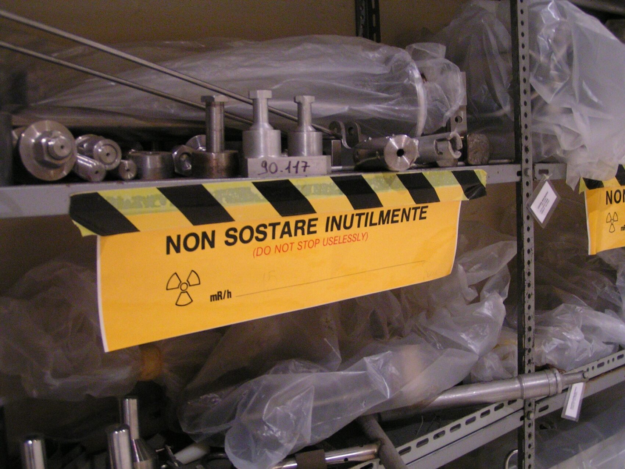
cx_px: 312
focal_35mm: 38
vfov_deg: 37.7
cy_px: 234
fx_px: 686
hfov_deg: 49.0
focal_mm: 5.8
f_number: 2.8
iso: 200
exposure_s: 1/6
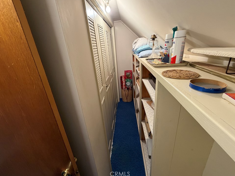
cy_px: 83
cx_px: 114
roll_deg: +6.4
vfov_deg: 81.7
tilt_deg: -19.5
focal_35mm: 15
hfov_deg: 98.1
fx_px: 102
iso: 250
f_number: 2.2
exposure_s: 1/60
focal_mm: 2.22
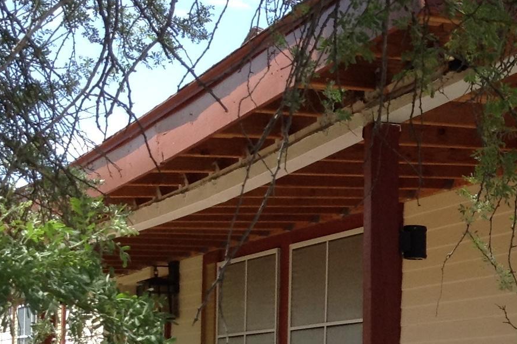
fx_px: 1450
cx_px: 656
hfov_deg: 18.9
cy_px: 406
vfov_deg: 13.2
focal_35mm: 101
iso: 25
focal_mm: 3.3
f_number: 2.4
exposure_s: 1/423
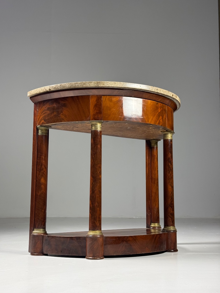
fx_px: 407
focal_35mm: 48
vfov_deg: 39.7
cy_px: 146
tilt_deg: +6.7
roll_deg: -0.2
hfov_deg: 30.3
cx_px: 110
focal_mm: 6.76
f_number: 1.78
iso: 125
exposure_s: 1/50
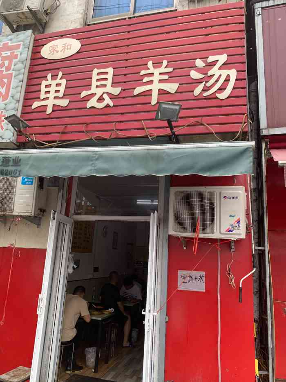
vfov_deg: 67.3
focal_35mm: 26
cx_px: 143
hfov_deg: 53.1
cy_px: 191
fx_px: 286
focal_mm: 4.25
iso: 25
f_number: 1.8
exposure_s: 1/187
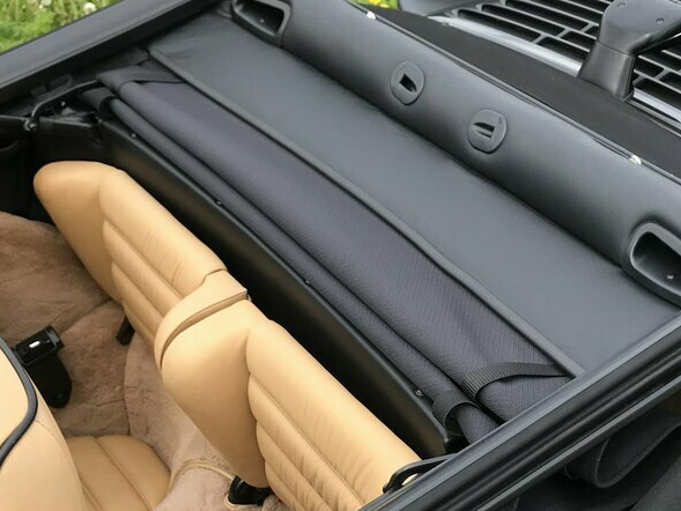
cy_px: 392
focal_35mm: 57
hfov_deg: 33.6
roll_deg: +2.8
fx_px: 1122
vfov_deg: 25.3
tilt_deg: -41.0
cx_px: 415
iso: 20
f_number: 1.8
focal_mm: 3.99
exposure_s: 1/748
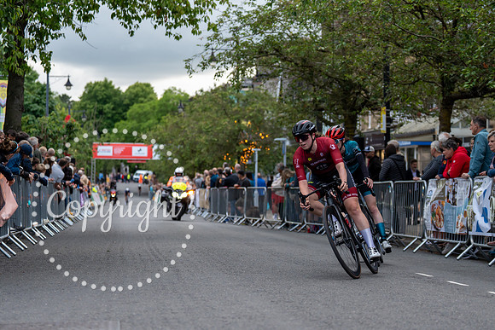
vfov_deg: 15.5
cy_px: 156
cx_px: 297
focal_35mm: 88
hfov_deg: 23.0
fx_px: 1213
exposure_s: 1/800
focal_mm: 70
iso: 640
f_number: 2.8
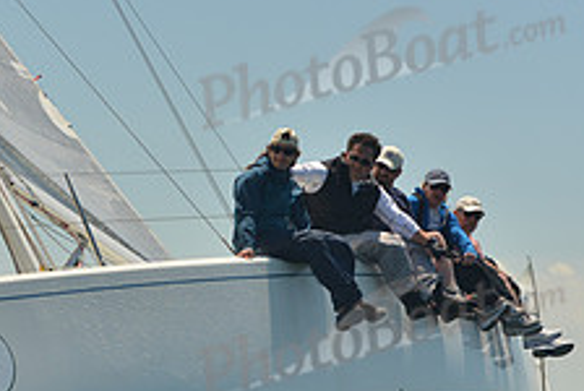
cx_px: 65
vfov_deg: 7.6
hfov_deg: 11.3
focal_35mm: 181
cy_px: 233
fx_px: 2940
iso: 400
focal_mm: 70
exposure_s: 1/800
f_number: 5.6
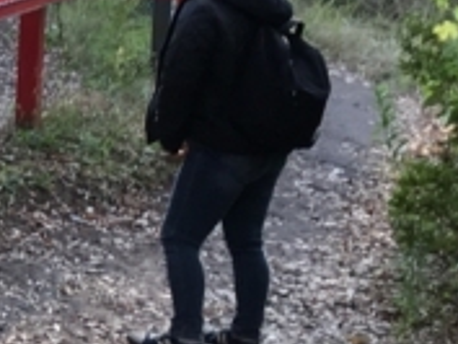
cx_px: -637
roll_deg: -3.8
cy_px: 23
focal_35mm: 168
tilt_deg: -0.3
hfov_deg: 10.2
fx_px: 2224
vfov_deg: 8.8
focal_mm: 4.15
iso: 40
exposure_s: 1/120
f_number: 2.2
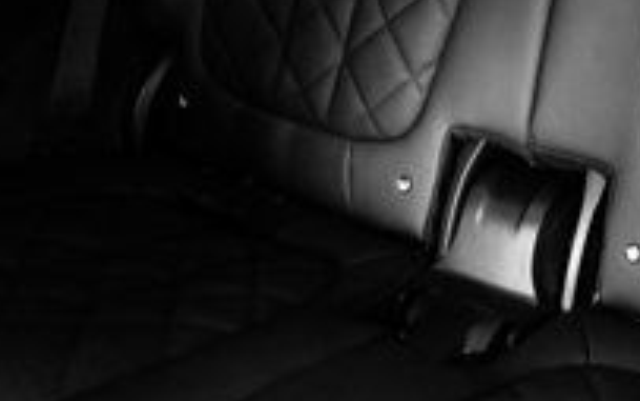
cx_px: 631
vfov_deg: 15.9
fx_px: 1343
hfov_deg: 25.5
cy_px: -153
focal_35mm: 77
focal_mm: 24
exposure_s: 1/125
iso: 2500
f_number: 2.8
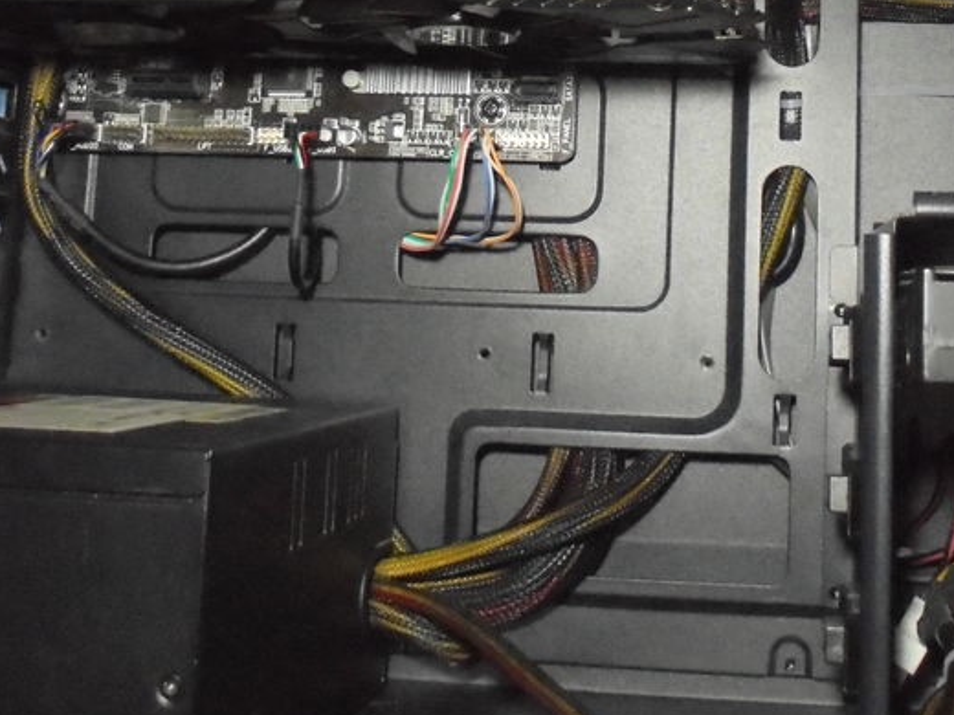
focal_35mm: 50
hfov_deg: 37.7
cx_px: 648
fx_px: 1378
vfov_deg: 28.0
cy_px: 64
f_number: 3.5
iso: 800
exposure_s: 1/30
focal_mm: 4.6
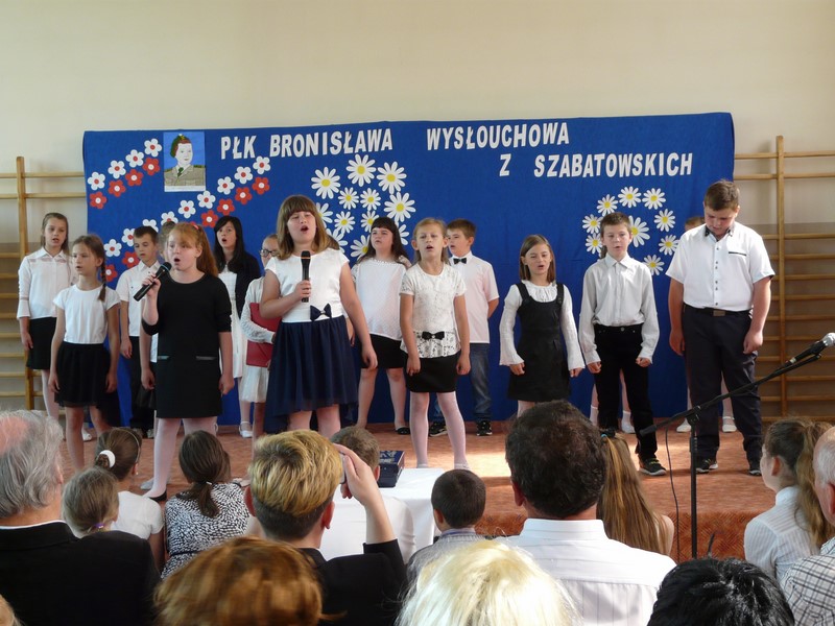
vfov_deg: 26.6
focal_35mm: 55
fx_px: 1327
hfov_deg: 34.9
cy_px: 313
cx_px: 418
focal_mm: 9
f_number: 3.2
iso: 160
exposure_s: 1/50
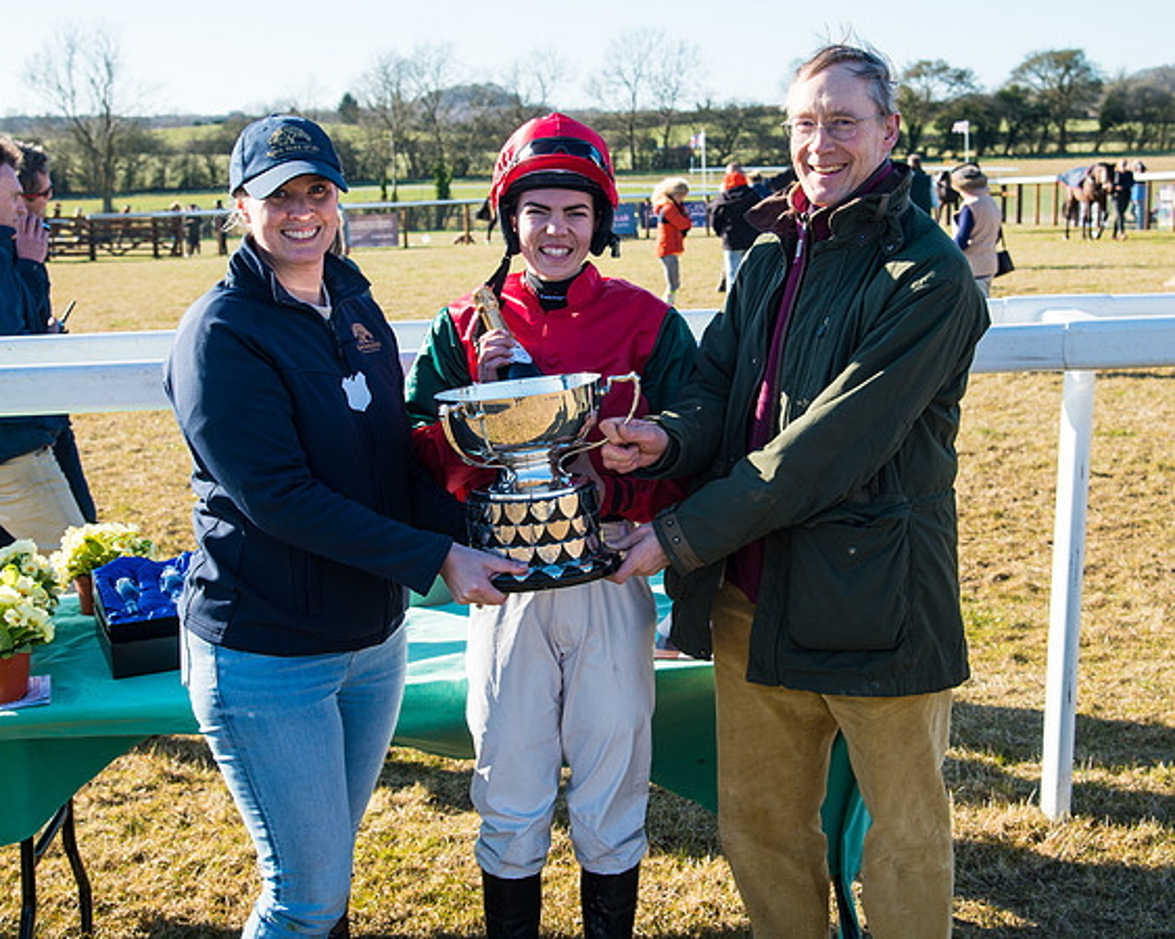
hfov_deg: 33.5
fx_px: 1949
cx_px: 607
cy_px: 408
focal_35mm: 56
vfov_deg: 27.1
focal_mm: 44
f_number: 5
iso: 125
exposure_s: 1/250
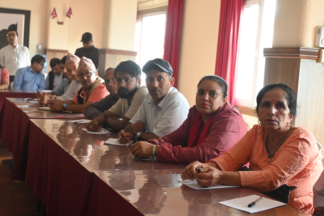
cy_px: 108
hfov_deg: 37.9
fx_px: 472
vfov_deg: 25.8
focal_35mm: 52
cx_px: 162
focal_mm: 35
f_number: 5.3
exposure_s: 1/60
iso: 3600
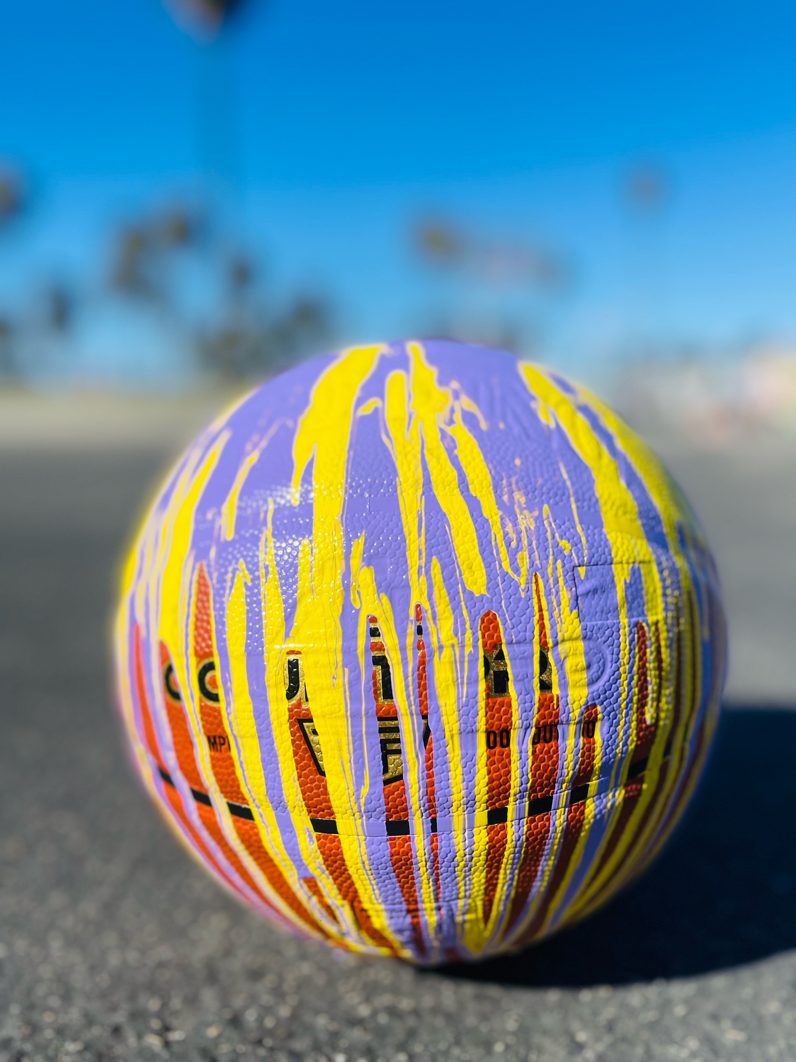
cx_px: 398
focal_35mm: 26
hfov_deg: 53.1
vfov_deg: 67.3
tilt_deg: -7.6
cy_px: 531
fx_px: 797
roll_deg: +0.6
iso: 50
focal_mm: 5.1
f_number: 1.6
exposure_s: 1/9174
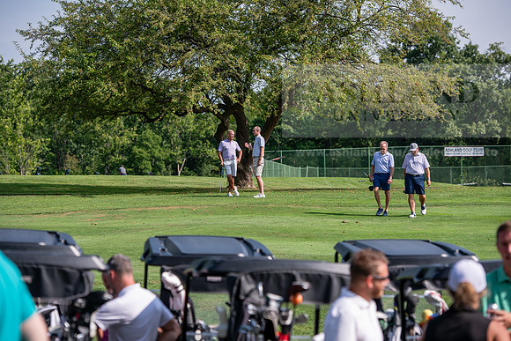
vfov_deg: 11.4
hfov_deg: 17.1
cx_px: 256
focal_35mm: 120
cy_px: 170
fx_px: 1704
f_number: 4
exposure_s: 1/800
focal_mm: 120
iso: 80
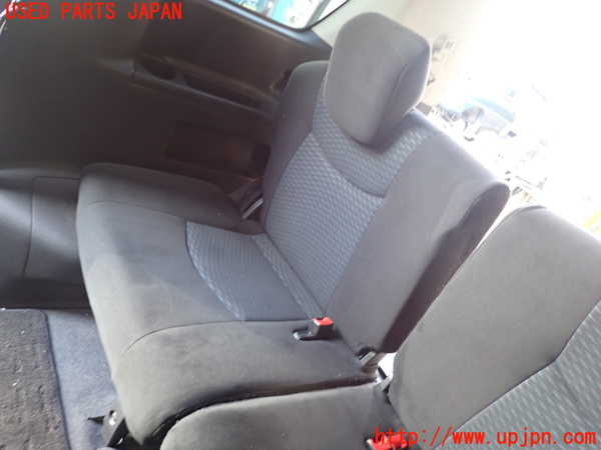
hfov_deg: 69.4
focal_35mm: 25
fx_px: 434
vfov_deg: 54.9
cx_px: 300
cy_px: 225
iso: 320
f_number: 2
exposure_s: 1/30
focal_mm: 4.5
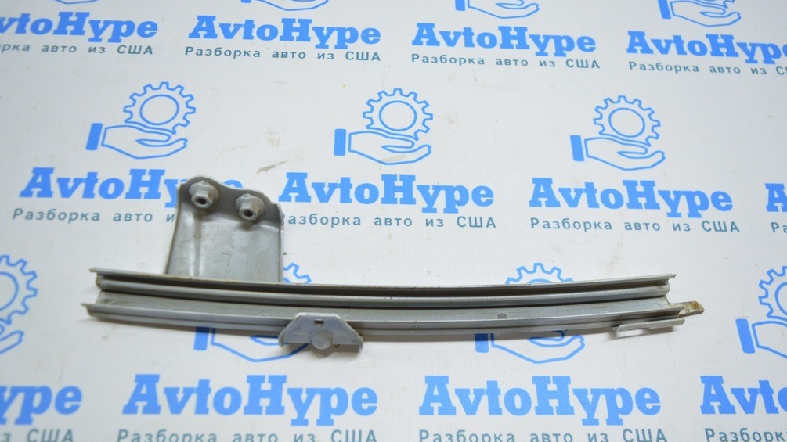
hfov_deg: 61.0
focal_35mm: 32
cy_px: 255
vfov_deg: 36.6
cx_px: 392
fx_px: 668
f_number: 3.5
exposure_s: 1/60
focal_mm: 20
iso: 400
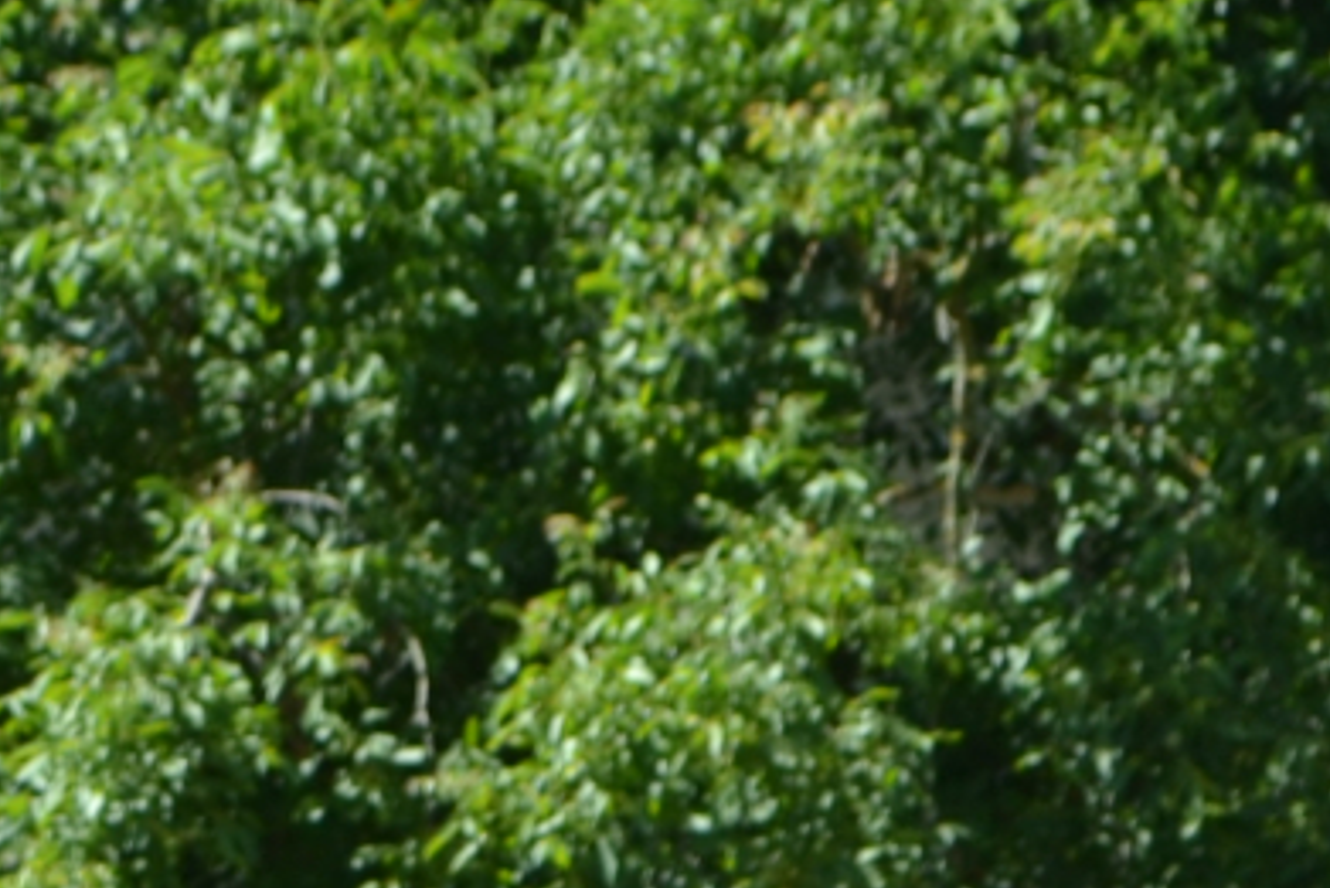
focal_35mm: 361
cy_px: 1720
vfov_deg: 3.8
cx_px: -1177
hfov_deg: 5.6
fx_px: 13341
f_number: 7.1
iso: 100
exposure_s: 1/200
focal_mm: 46
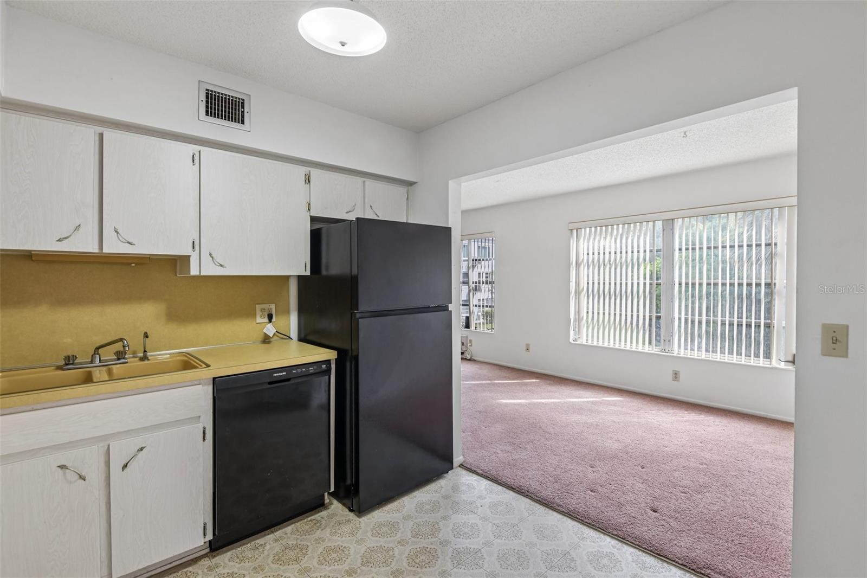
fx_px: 385
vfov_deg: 73.7
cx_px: 434
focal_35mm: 16
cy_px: 289
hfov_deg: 96.7
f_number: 8
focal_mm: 16
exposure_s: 1/13
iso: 400
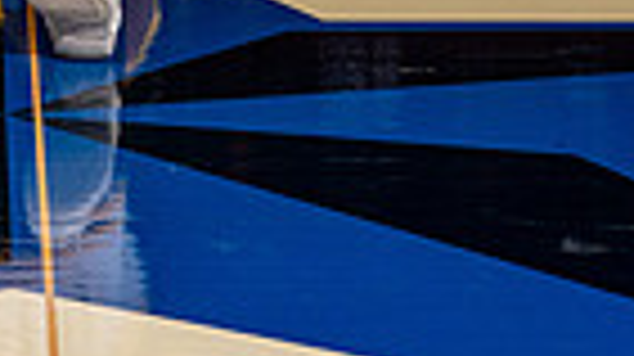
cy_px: -604
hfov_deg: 11.6
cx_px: 58
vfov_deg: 6.2
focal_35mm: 184
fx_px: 3090
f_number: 7.1
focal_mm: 55
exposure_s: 1/320
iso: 800
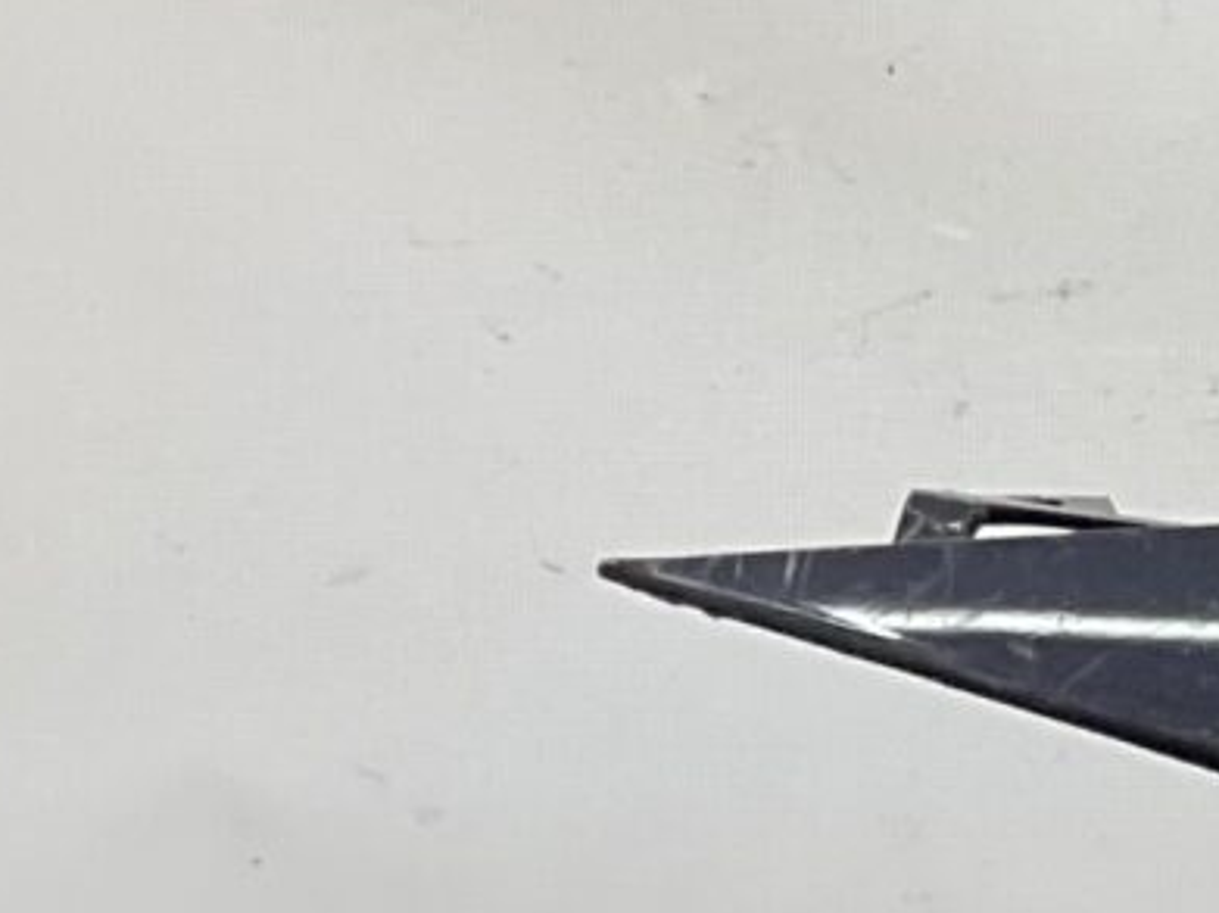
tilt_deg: -7.6
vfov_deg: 7.7
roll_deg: +0.4
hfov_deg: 9.2
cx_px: 3052
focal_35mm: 190
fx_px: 6689
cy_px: 1112
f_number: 1.8
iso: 16
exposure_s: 1/136
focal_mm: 3
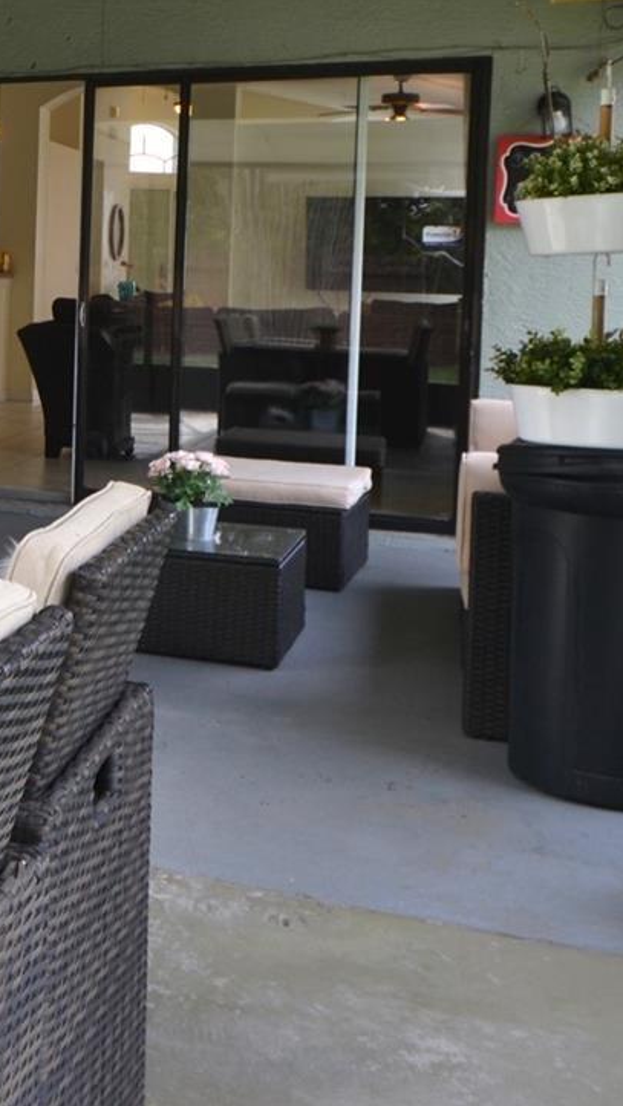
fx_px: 1531
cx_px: -280
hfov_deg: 20.2
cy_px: 321
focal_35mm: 52
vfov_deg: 39.0
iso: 100
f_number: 7.1
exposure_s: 1/20
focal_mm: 15
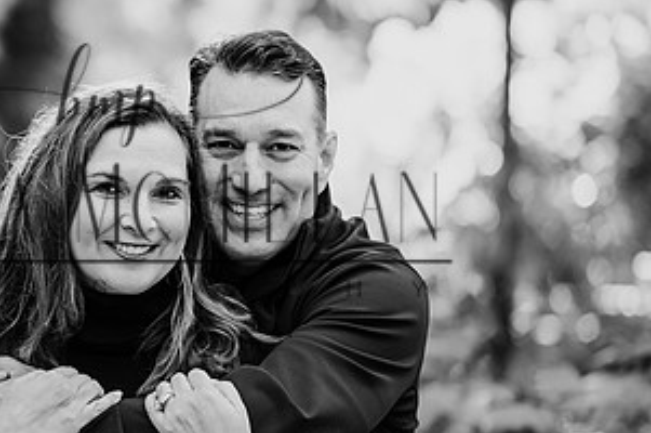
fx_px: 2962
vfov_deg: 8.4
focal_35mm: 164
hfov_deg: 12.5
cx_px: 108
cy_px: 227
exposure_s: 1/640
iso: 500
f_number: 1.8
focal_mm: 85
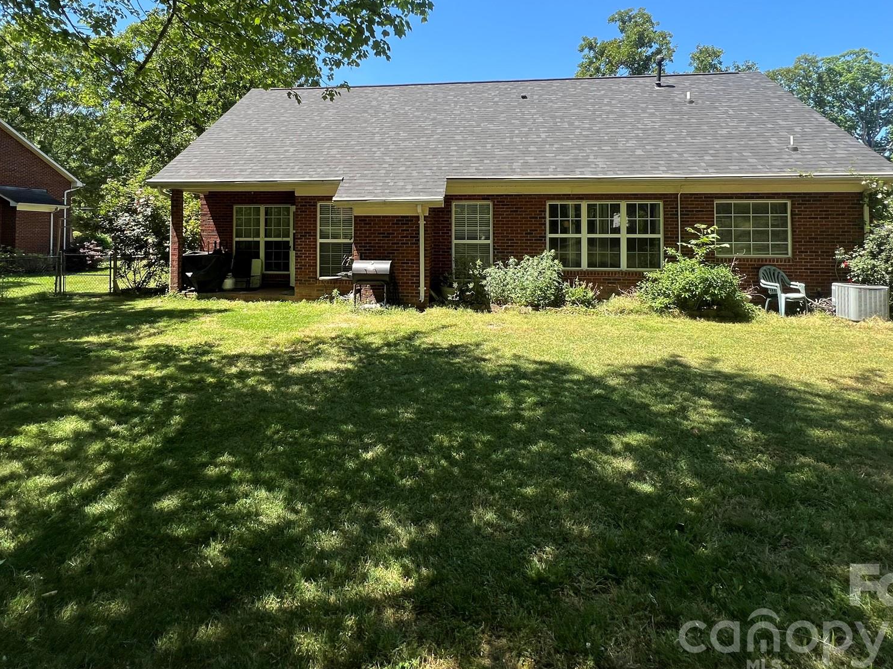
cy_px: 219
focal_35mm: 18
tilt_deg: +2.4
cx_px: 424
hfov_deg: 87.7
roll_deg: +0.2
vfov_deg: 69.4
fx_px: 464
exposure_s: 1/602
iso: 32
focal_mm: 1.57
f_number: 1.8
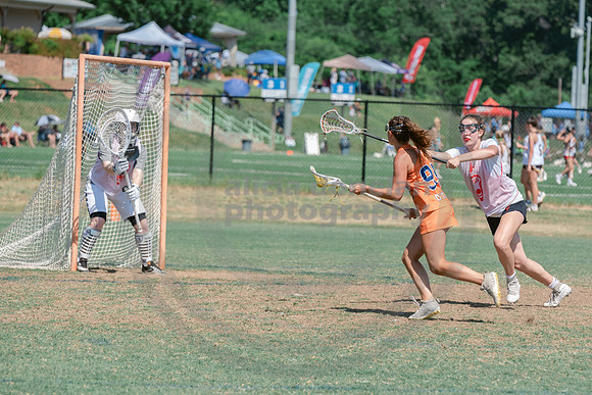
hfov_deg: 8.7
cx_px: 377
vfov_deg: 5.8
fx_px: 3876
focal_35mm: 236
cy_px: 252
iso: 400
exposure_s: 1/2000
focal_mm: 185
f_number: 5.6
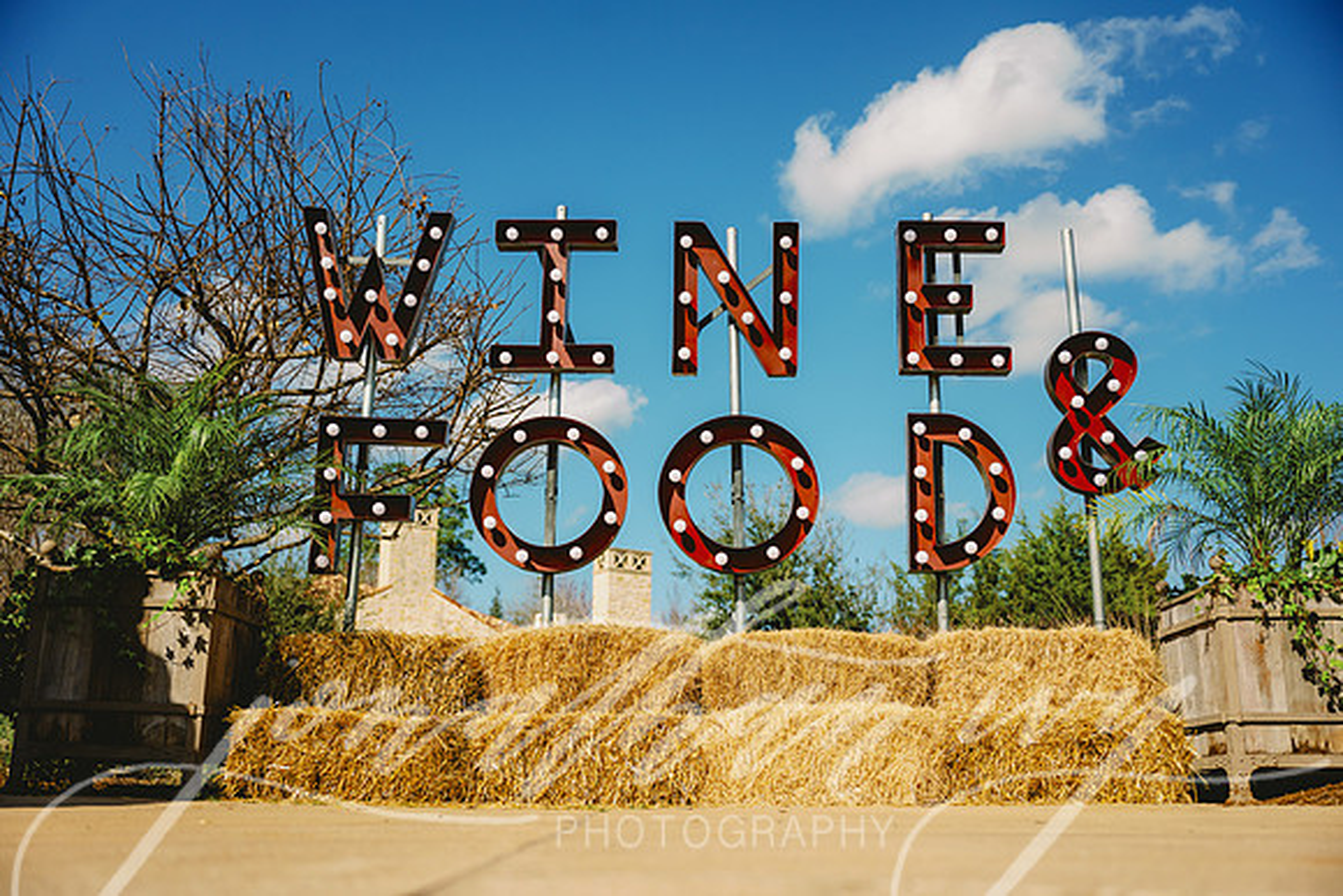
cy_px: 448
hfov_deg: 51.9
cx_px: 672
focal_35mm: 37
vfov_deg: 36.0
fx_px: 1381
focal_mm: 37
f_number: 2.8
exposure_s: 1/5000
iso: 200
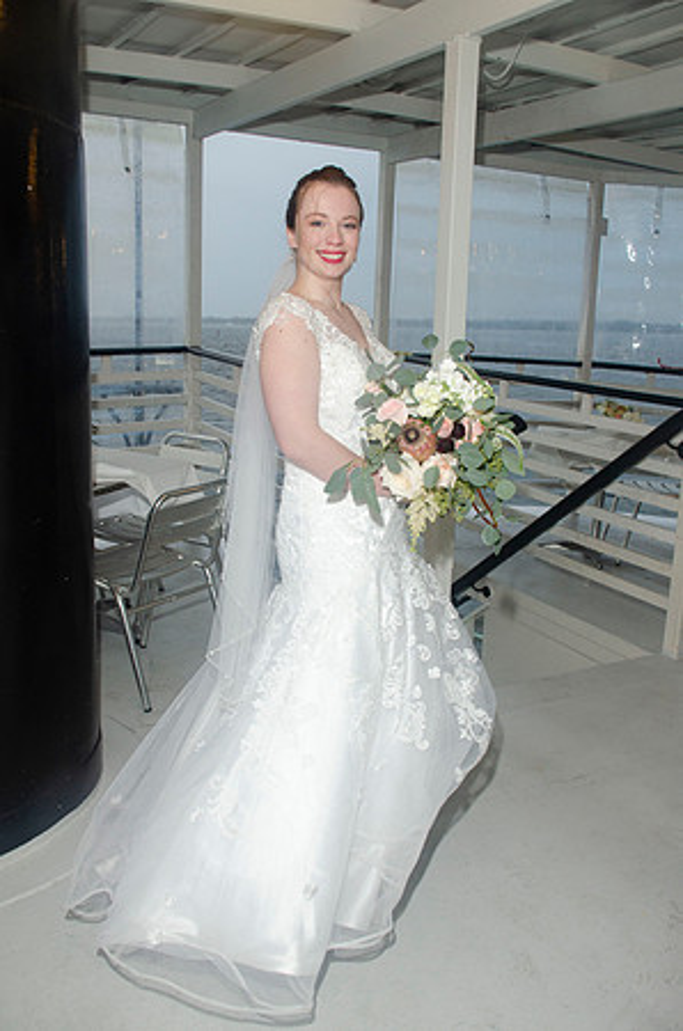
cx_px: 342
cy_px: 516
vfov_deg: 62.0
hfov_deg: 43.4
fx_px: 858
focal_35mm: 30
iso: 400
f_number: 5.6
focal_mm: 20
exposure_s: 1/60
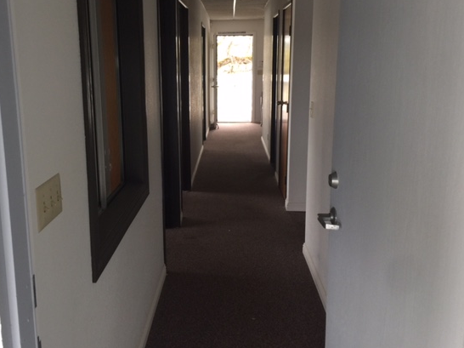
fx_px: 456
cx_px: 200
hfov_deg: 53.8
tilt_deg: -9.7
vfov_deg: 41.7
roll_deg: -0.1
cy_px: 154
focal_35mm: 34
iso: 40
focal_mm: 4.15
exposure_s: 1/30
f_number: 2.2
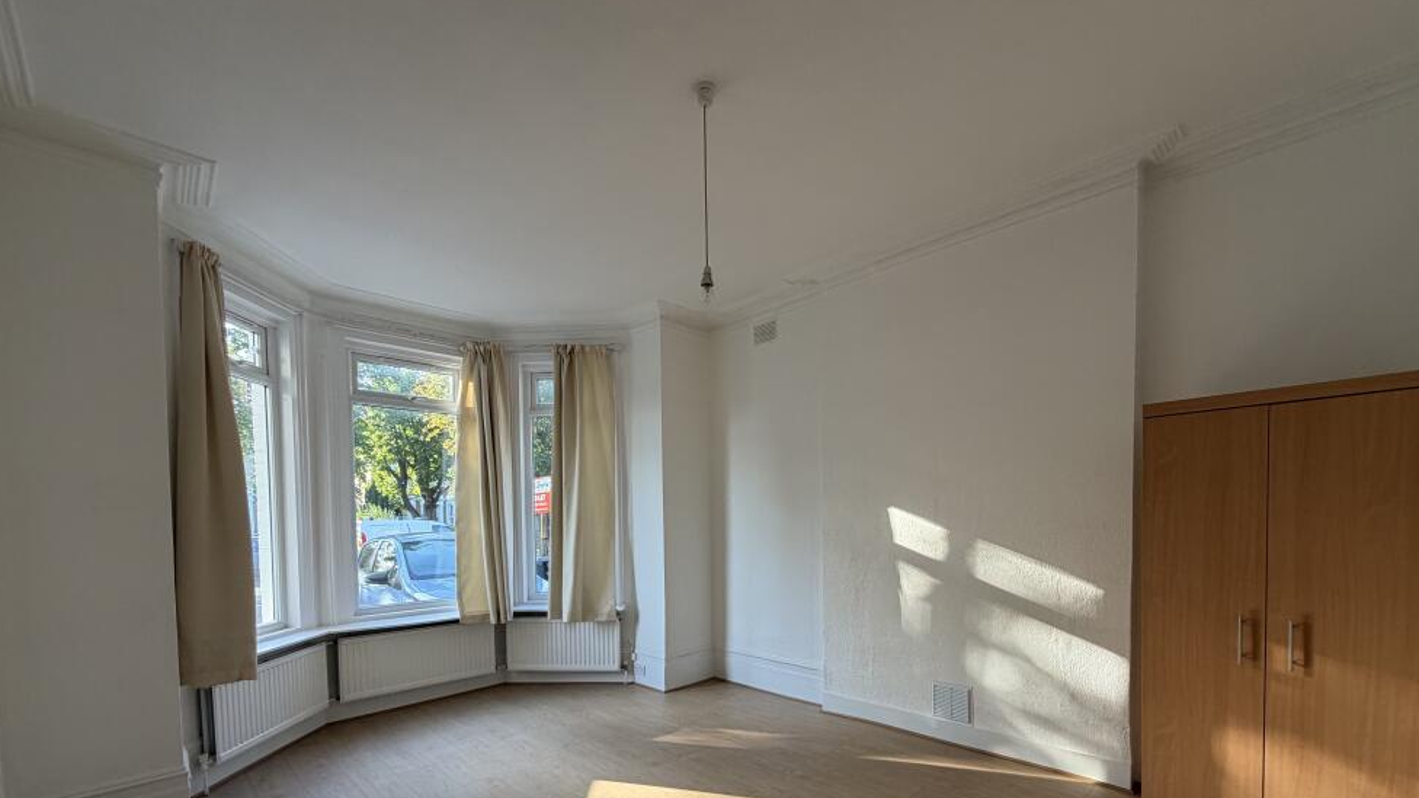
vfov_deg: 65.1
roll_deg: +1.1
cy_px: 541
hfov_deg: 99.4
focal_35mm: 16
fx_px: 602
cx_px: 723
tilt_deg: -3.2
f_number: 2.2
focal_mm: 2.22
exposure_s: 1/121
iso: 100
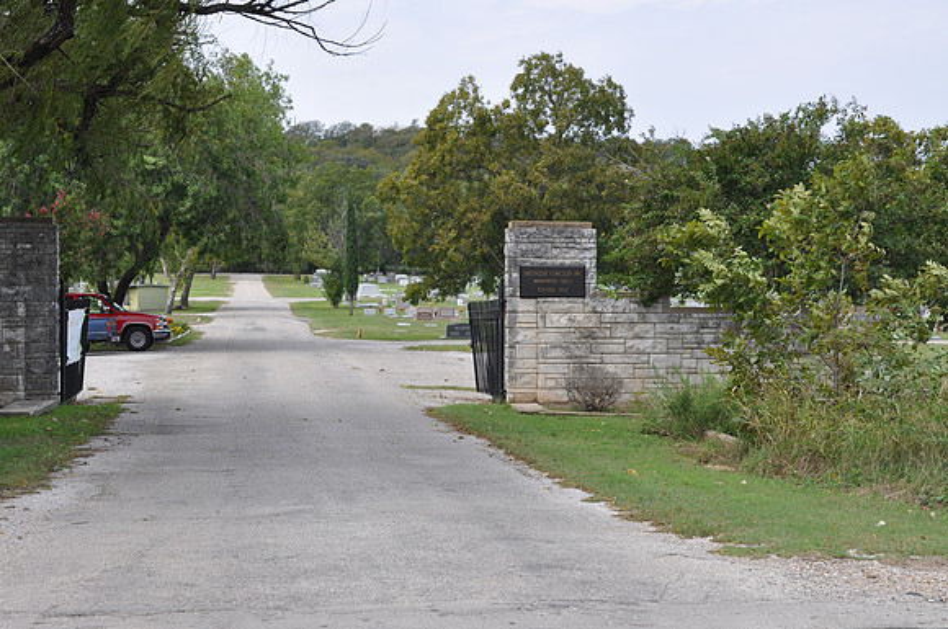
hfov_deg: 29.3
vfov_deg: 19.7
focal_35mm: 69
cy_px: 314
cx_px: 474
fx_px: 1814
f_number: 9
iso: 200
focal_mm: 46
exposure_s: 1/320
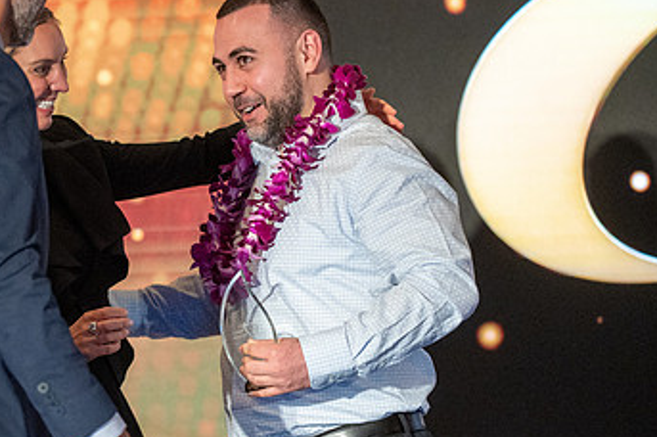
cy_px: 113
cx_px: 149
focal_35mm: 203
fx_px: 3701
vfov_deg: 6.7
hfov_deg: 10.1
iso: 6400
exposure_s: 1/640
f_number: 2.8
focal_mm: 120
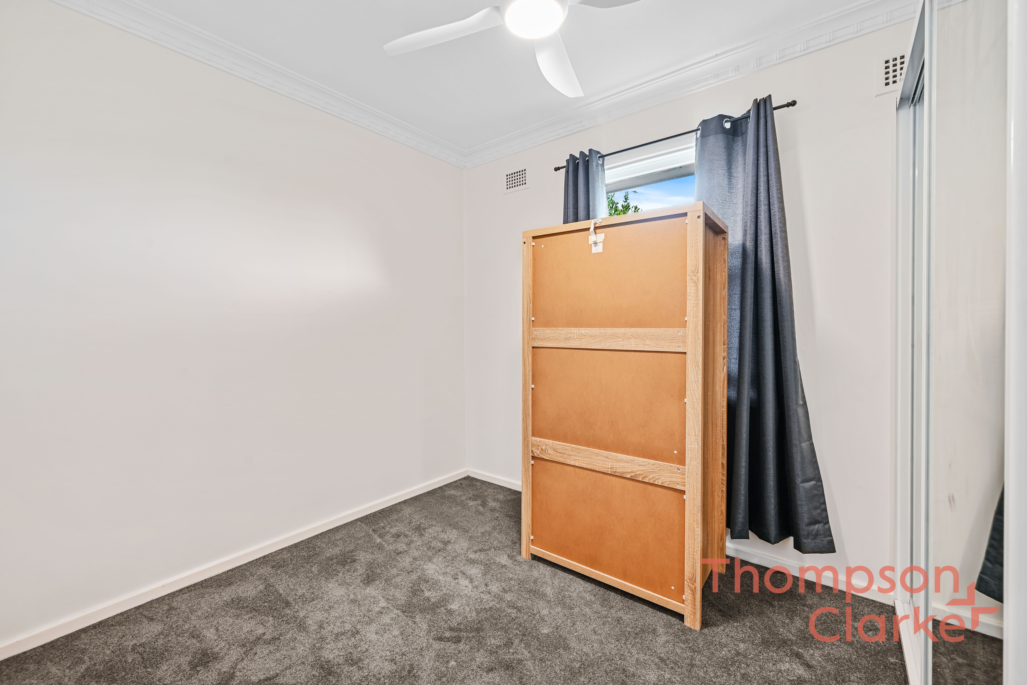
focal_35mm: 14
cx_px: 514
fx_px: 400
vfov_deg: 81.3
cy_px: 342
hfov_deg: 104.2
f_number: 8
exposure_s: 1
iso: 100
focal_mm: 14
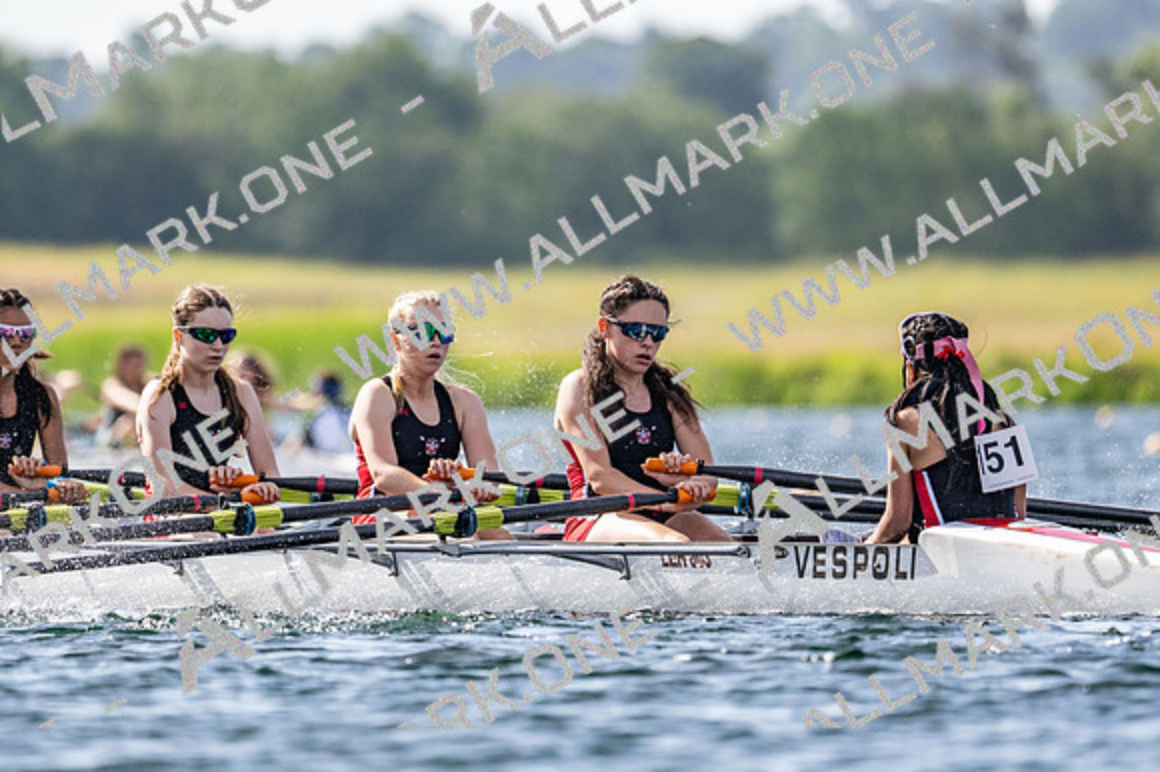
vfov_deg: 2.3
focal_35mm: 600
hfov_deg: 3.4
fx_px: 19322
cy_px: 386
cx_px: 580
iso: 250
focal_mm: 400
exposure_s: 1/2500
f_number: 4.5
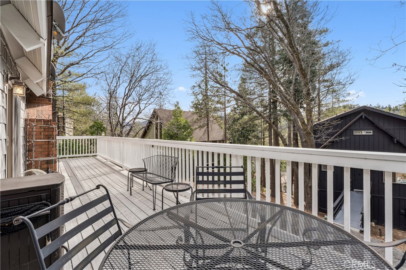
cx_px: 203
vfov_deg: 73.0
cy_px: 135
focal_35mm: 16
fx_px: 183
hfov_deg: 96.0
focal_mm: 16.2
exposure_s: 1/20
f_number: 22
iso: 100
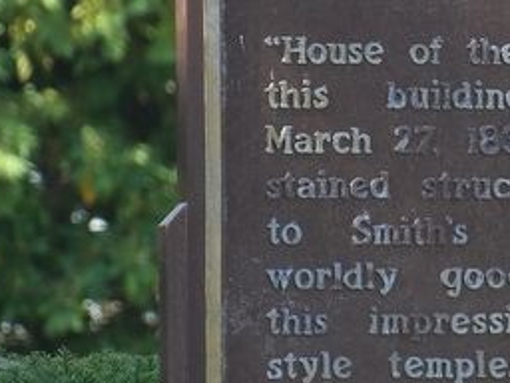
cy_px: 24
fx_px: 23602
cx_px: 707
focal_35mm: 1602
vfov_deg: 0.9
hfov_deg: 1.2
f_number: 4.1
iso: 100
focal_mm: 91.8
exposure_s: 1/117
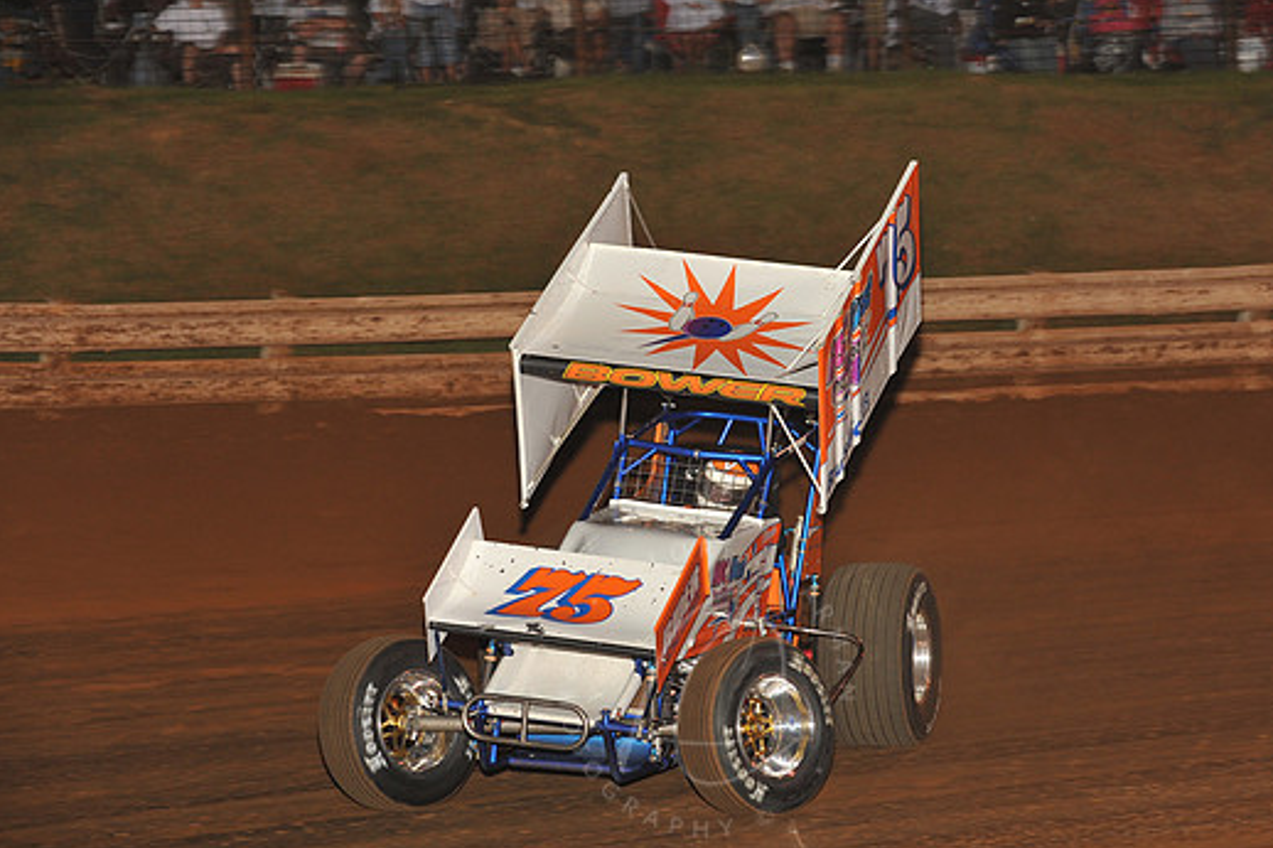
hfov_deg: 14.7
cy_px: 462
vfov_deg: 9.8
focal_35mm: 140
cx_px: 705
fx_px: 4949
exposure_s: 1/320
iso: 1000
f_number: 6.3
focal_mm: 125
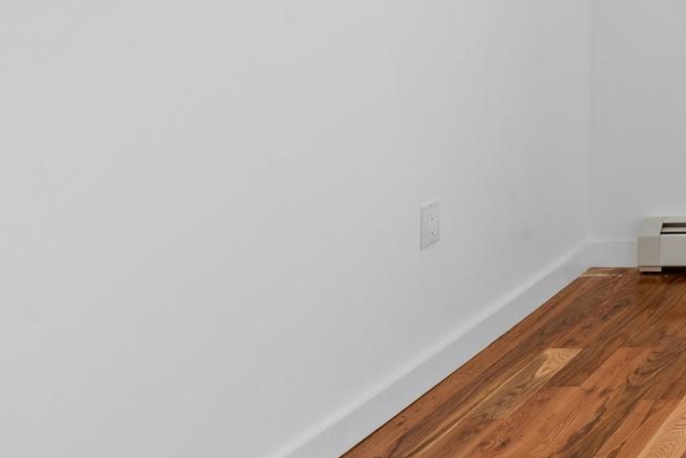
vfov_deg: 27.5
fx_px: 858
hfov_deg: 27.6
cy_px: -36
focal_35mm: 45
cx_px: 1056
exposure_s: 1/13
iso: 400
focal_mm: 14
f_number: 10
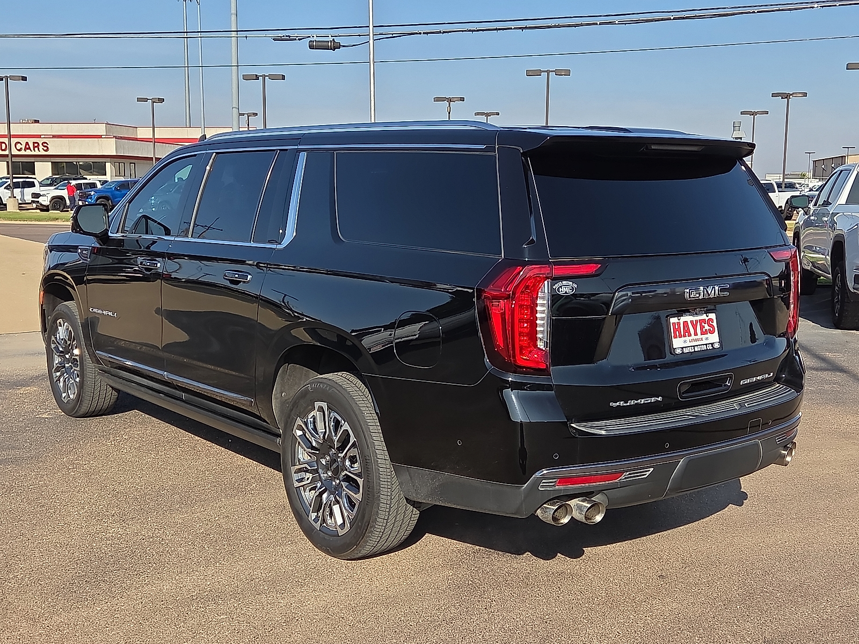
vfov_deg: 36.0
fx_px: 993
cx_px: 430
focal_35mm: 40
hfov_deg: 46.8
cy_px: 322
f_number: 1.8
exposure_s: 1/1111
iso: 25
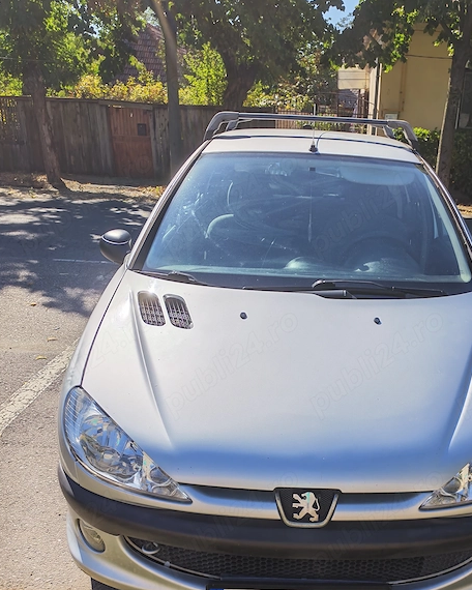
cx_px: 303
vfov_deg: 48.2
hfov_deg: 39.8
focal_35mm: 37
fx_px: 646
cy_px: 396
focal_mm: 6.12
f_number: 1.9
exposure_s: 1/1200
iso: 50
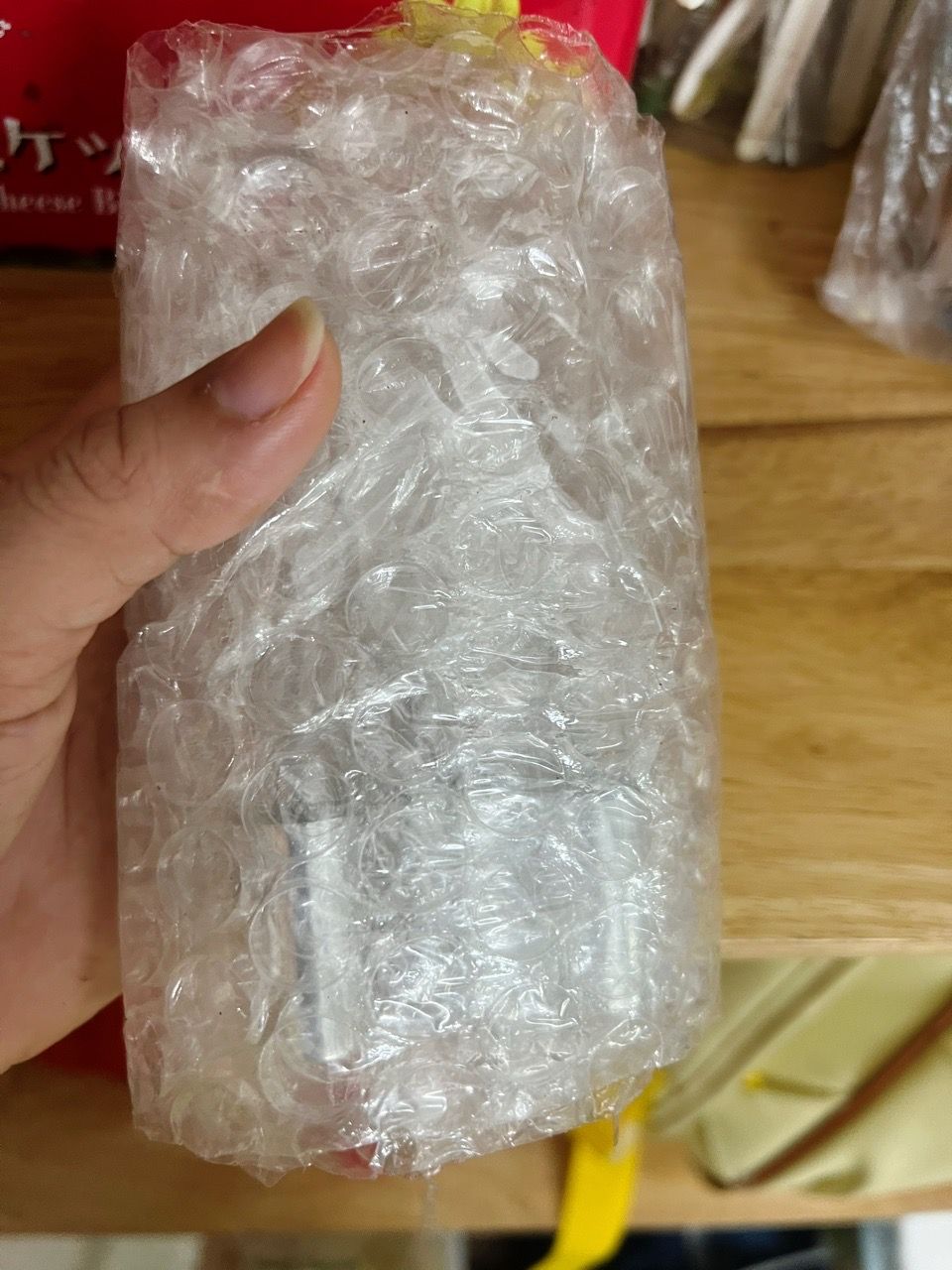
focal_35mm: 26
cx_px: 476
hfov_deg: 53.1
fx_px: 953
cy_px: 635
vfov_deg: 67.3
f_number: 1.5
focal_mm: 5.7
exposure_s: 1/50
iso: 160
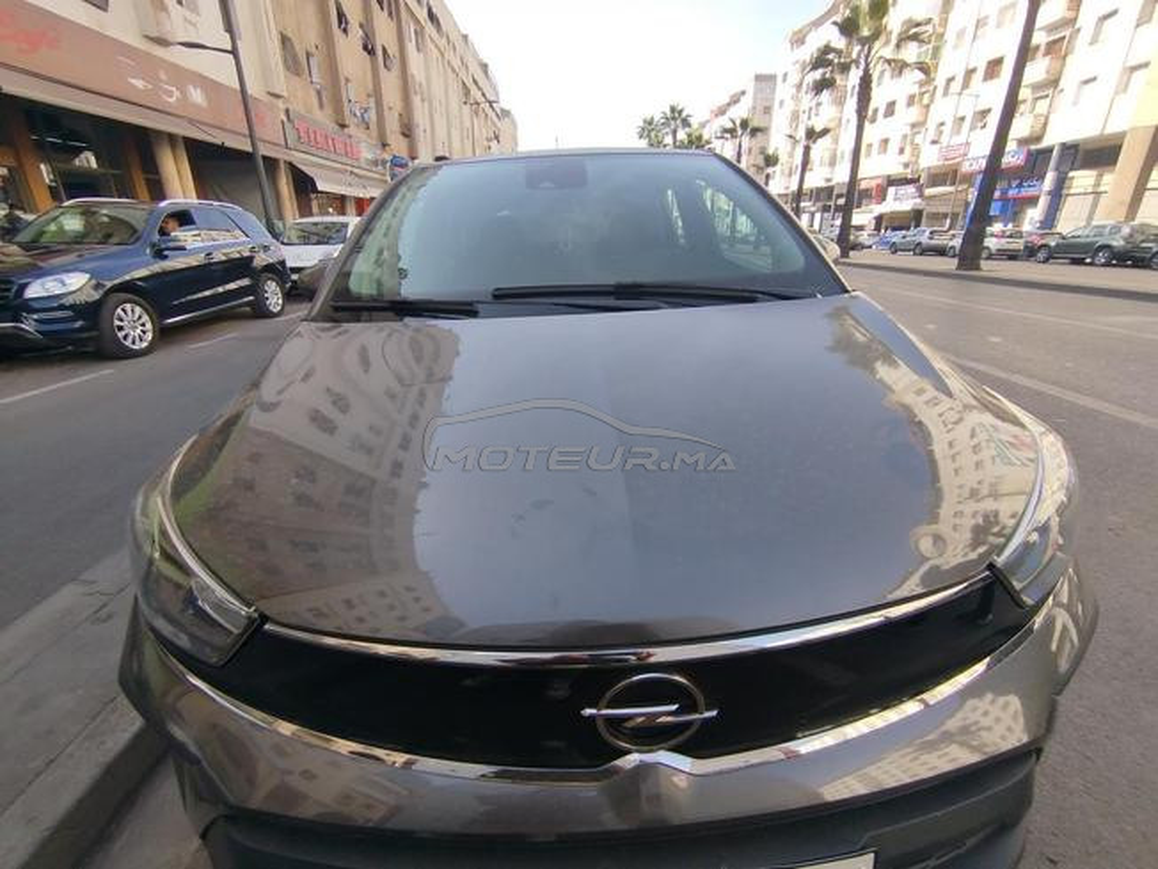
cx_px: 579
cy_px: 434
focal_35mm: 15
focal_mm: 1.65
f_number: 2.2
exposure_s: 1/552
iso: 50
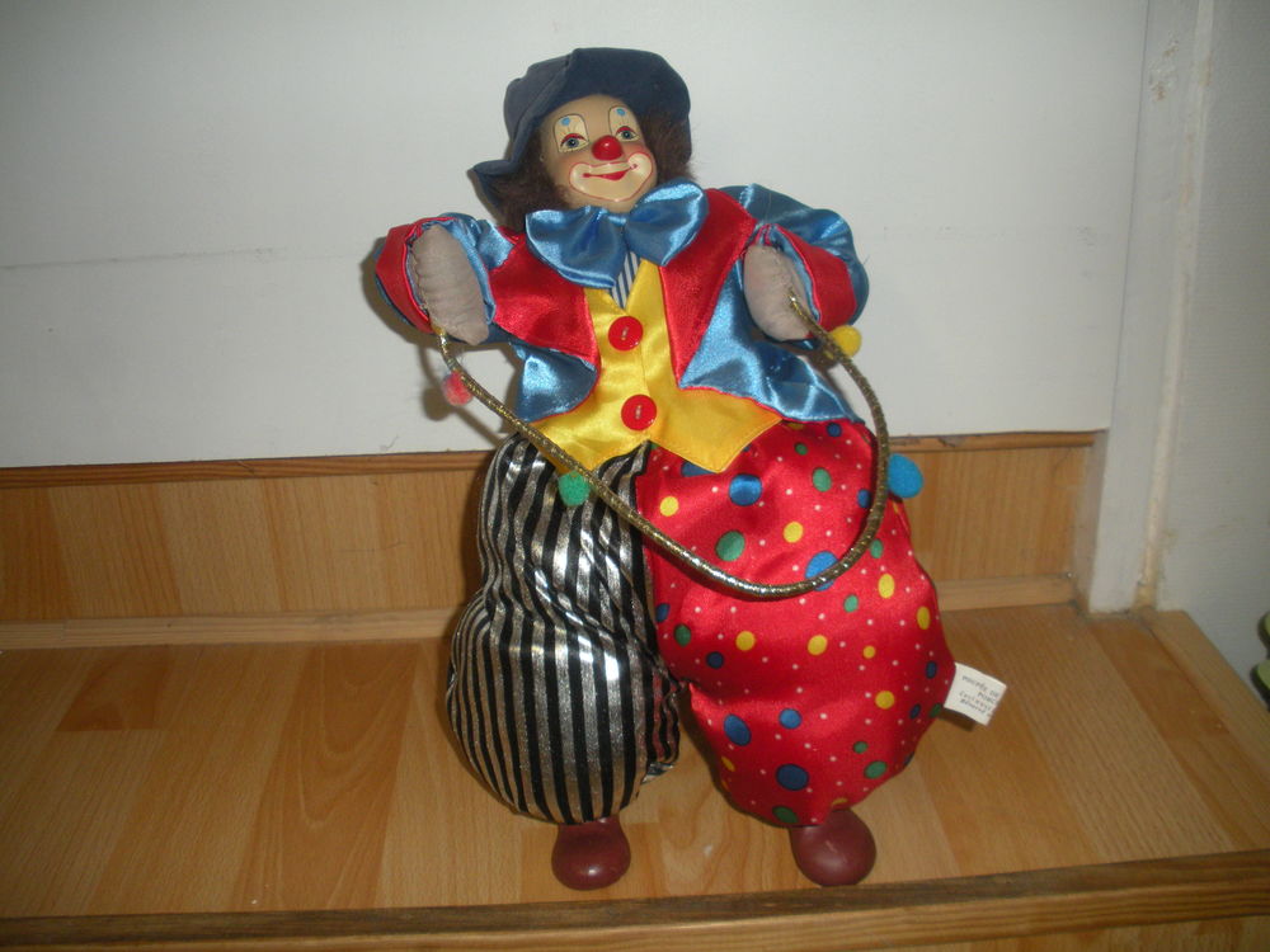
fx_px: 1284
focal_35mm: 35
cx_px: 635
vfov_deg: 40.7
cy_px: 476
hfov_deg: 52.6
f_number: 3.5
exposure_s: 1/60
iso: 200
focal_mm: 6.3
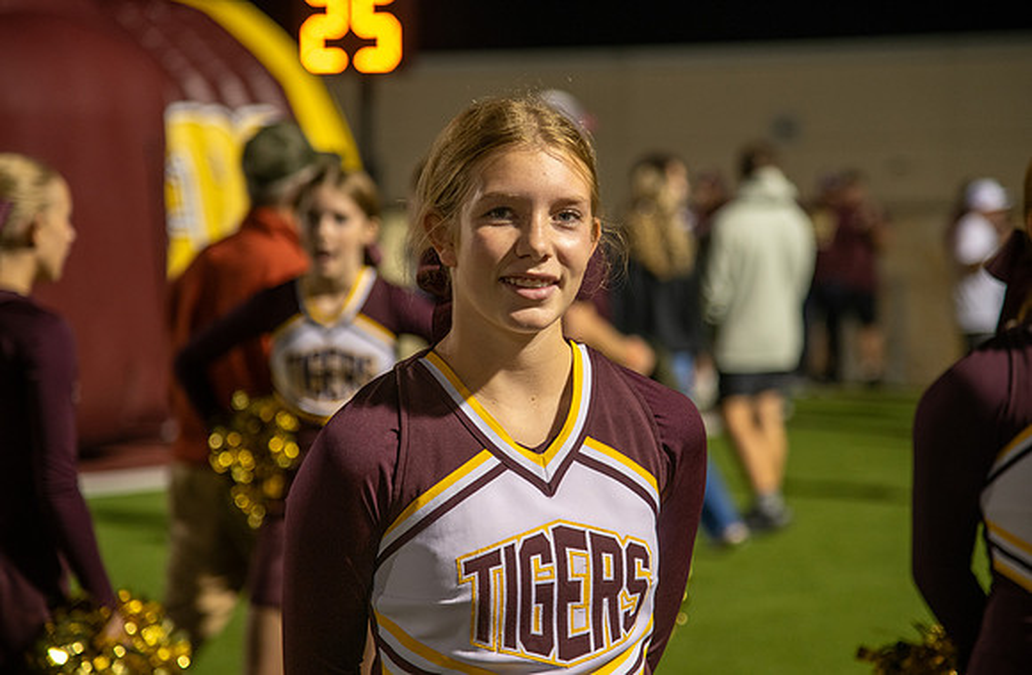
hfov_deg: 15.6
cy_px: 347
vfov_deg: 10.2
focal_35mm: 132
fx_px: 3765
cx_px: 549
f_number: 4
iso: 640
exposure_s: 1/100
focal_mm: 120
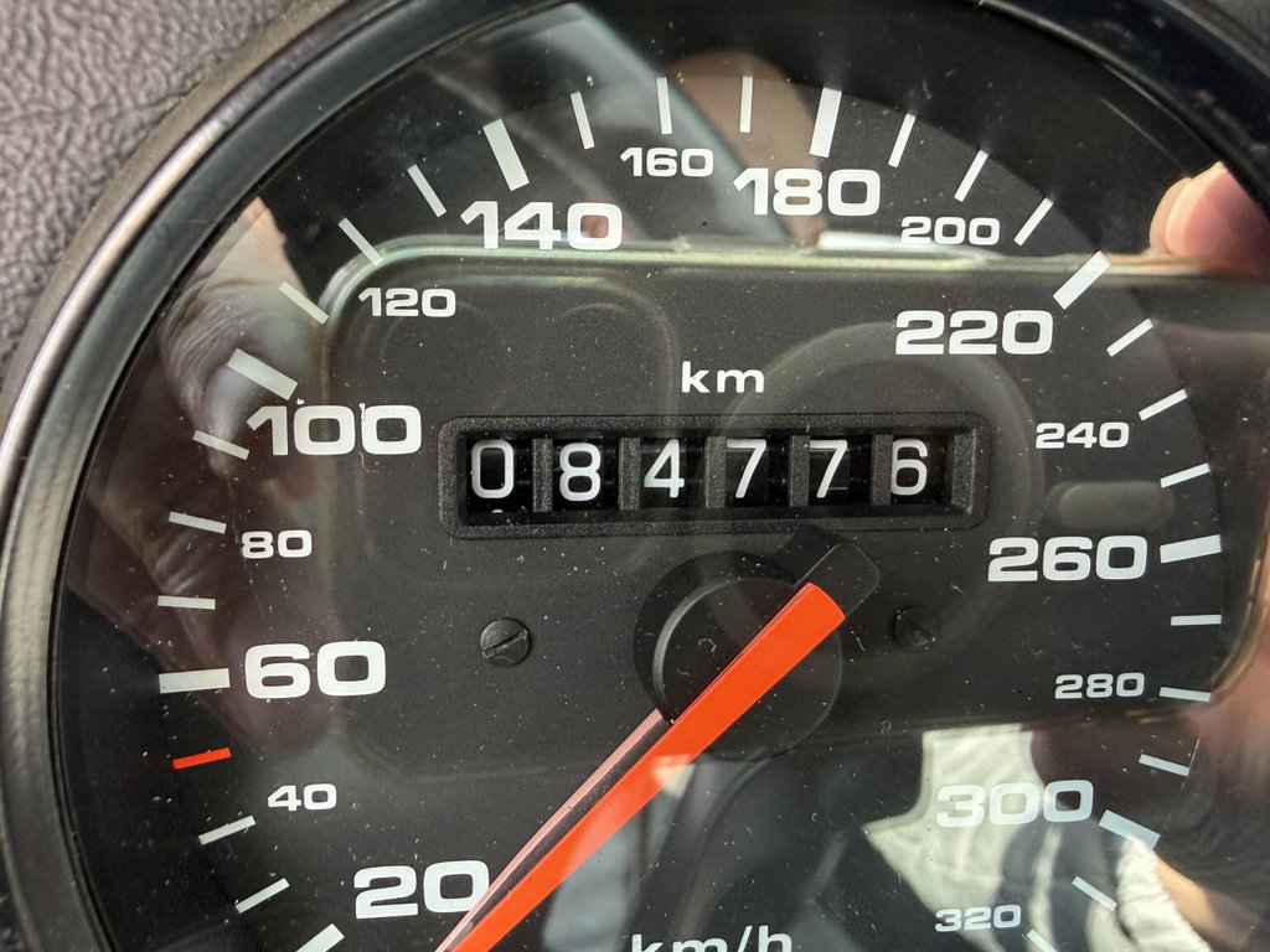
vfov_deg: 56.8
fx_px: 881
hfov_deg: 71.6
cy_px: 476
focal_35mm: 24
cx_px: 635
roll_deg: -1.2
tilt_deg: -11.3
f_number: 2.2
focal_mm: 2.22
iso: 200
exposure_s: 1/99
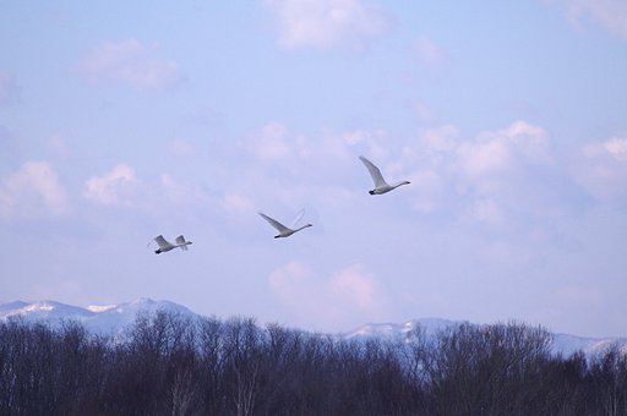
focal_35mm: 315
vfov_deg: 4.4
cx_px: 314
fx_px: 5479
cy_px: 208
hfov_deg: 6.5
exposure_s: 1/1000
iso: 800
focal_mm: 210
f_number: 4.5
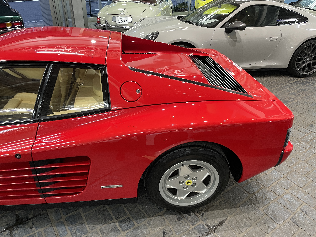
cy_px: 118
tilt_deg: -30.2
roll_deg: -2.7
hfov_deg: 67.3
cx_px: 158
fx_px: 237
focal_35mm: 26
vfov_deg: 53.1
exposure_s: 1/50
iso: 250
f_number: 1.6
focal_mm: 4.2
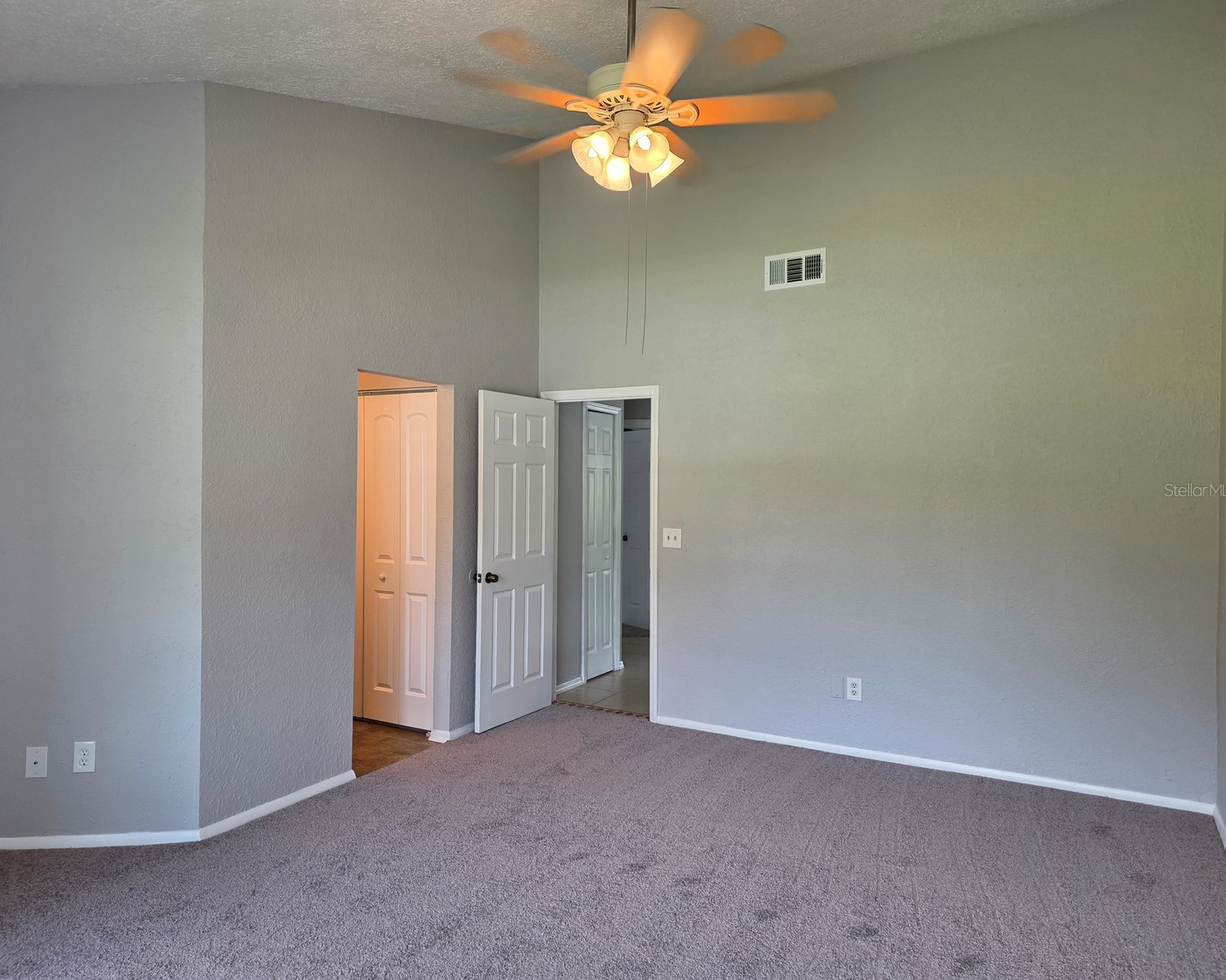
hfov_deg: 70.3
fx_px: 871
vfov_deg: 58.8
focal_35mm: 24
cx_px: 586
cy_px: 490
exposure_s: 1/120
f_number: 1.7
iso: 100
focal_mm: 6.3
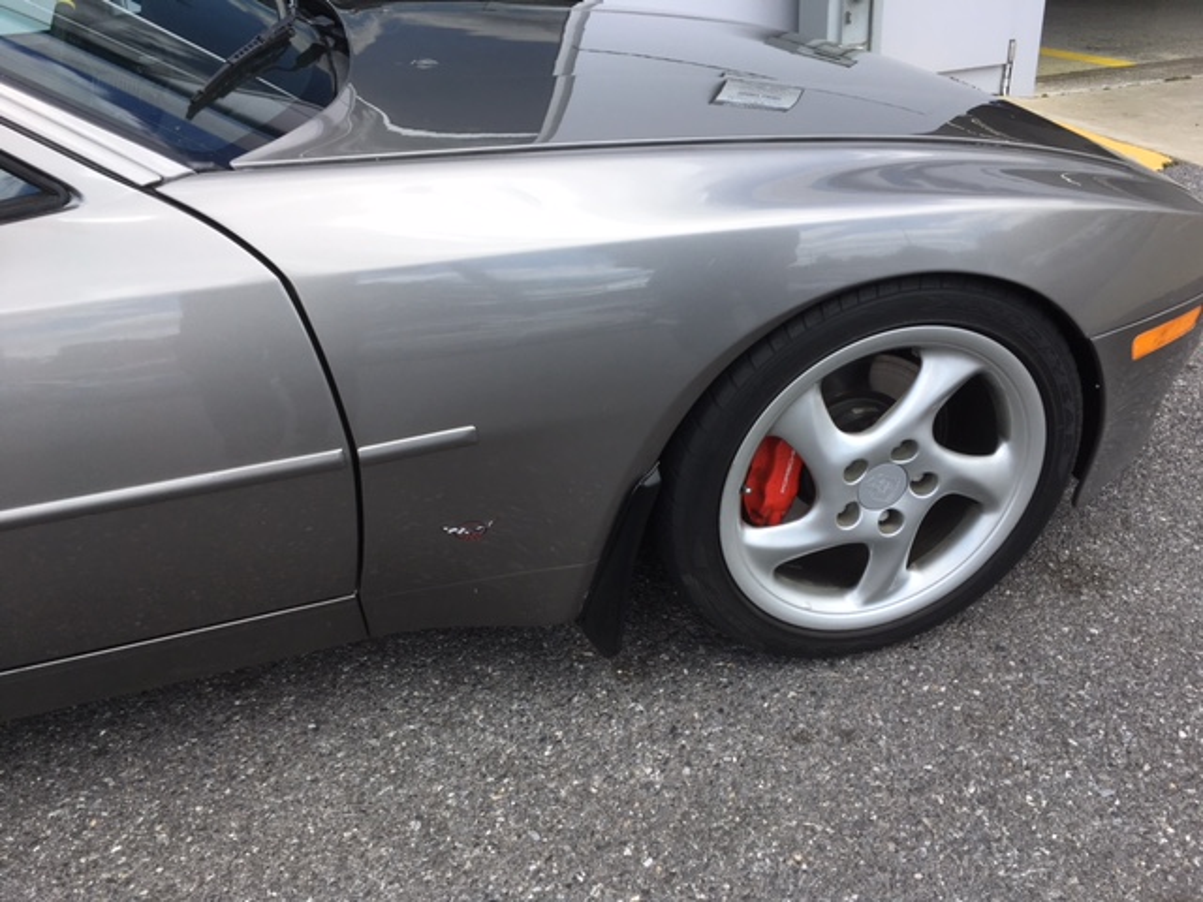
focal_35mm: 29
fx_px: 1008
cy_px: 451
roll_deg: +3.7
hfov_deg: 61.7
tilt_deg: -28.5
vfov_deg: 48.2
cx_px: 602
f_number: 2.2
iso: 25
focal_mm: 4.15
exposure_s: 1/601
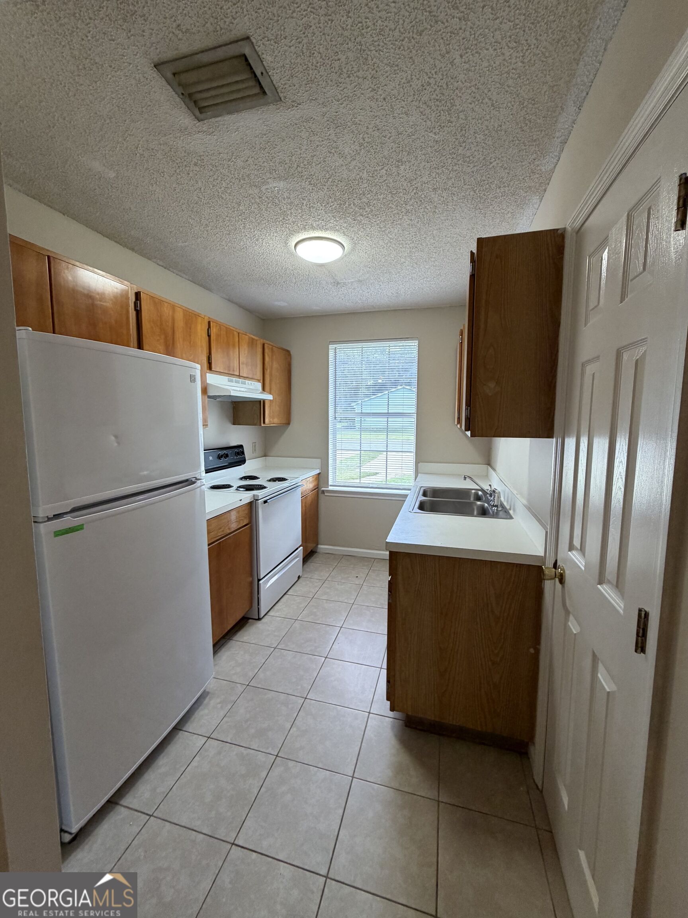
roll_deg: -0.4
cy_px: 459
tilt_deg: -6.3
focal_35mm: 14
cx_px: 344
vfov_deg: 102.1
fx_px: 371
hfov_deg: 85.7
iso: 200
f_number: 2.2
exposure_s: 1/60
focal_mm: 2.22
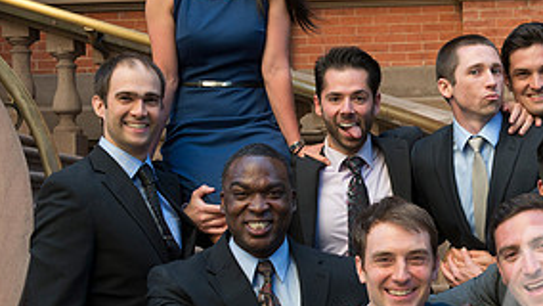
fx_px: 1484
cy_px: 200
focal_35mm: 103
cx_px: 420
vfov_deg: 11.8
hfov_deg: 20.5
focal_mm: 45
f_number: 8
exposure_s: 1/100
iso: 800
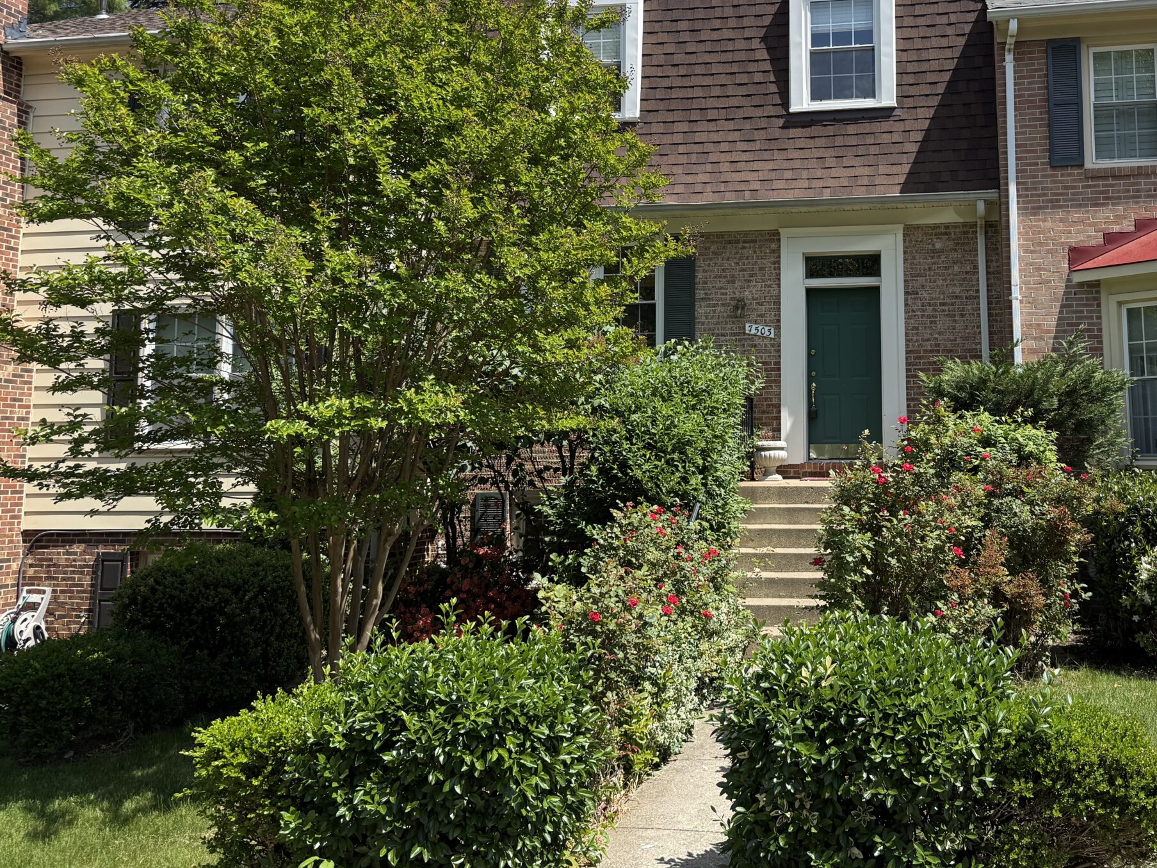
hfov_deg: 52.7
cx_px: 789
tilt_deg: +7.9
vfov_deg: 41.3
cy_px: 299
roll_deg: +0.0
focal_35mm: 34
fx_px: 1136
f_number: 1.78
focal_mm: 6.76
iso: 100
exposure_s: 1/3425
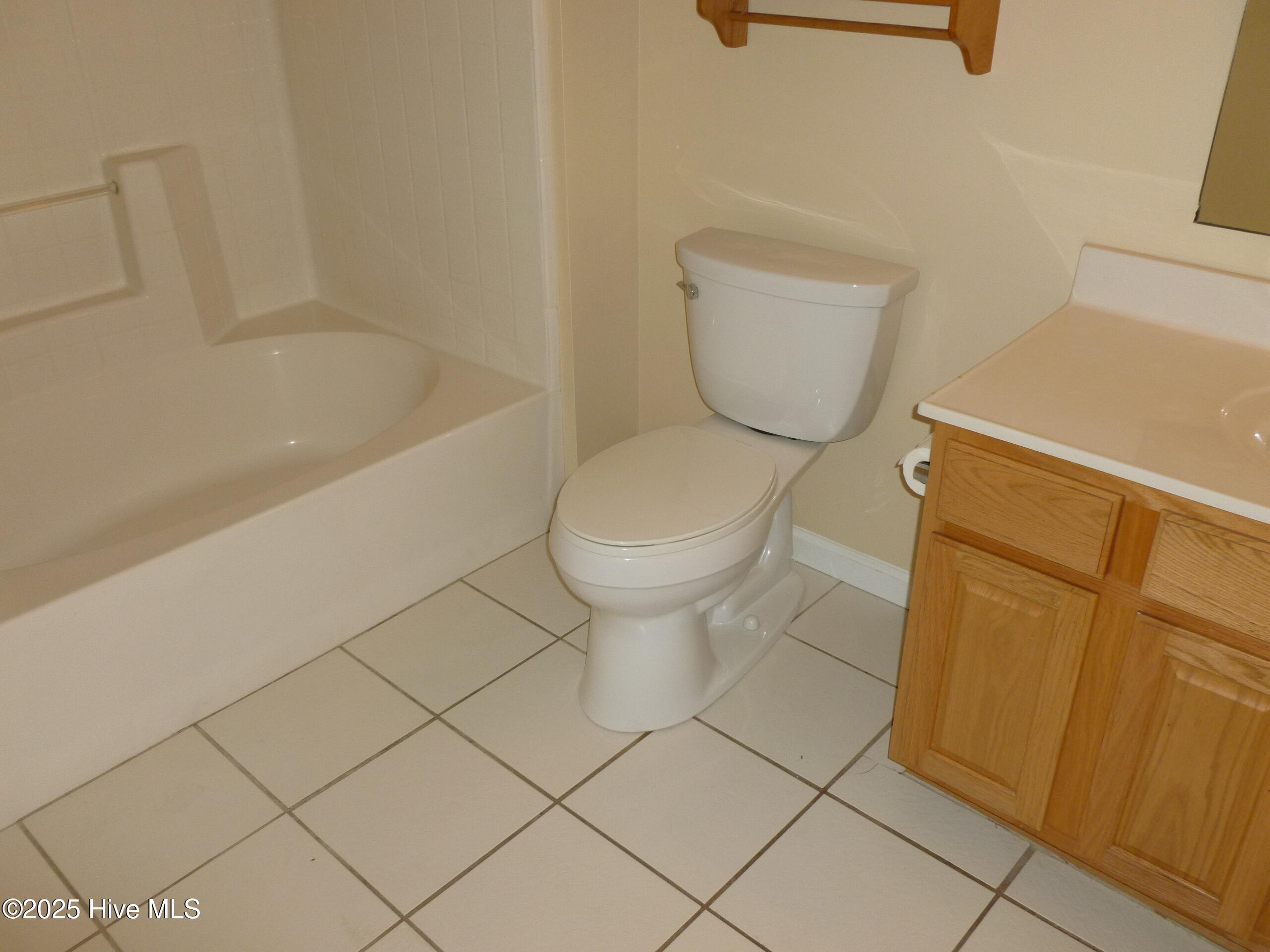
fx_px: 1027
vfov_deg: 49.7
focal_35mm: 28
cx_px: 635
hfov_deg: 63.4
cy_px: 476
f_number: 3.3
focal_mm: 5
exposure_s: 1/60
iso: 125
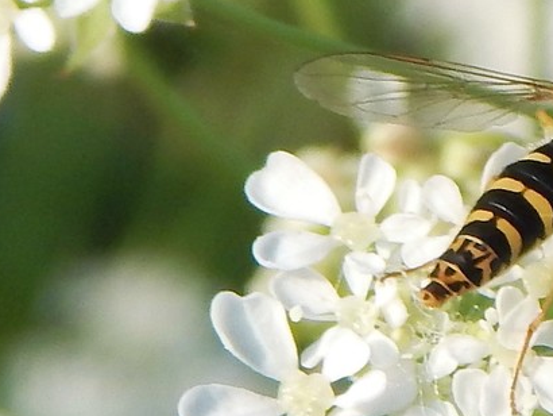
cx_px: 528
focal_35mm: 156
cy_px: 149
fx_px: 2494
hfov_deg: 12.5
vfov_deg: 9.5
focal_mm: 13.5
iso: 125
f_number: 4.2
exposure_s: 1/640
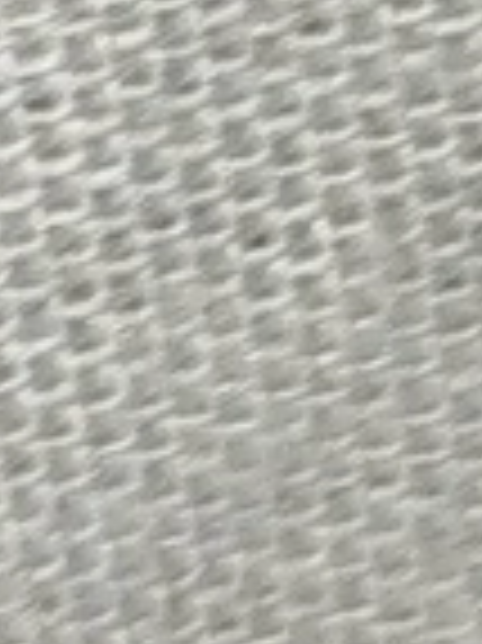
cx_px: -477
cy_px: -117
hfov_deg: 3.8
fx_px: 7140
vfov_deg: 5.1
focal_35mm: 384
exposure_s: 1/50
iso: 50
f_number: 1.7
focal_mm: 5.31
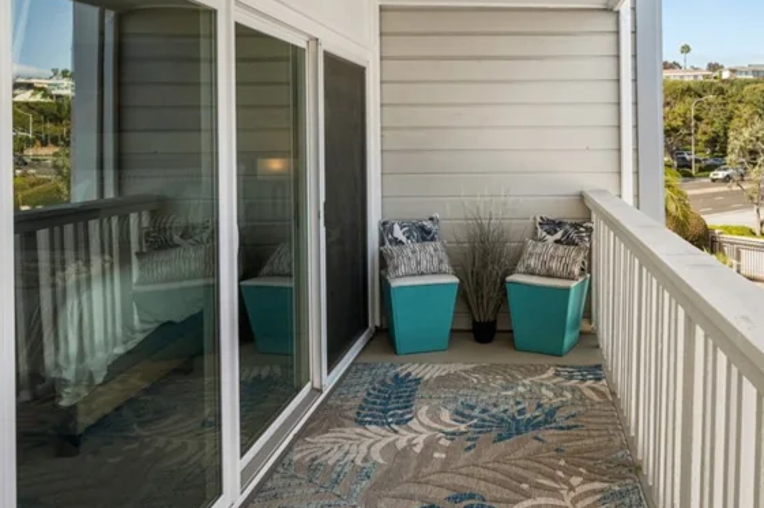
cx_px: 492
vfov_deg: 46.9
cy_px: 161
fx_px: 572
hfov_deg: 66.1
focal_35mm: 27
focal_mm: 18
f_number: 11
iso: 100
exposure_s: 1/40
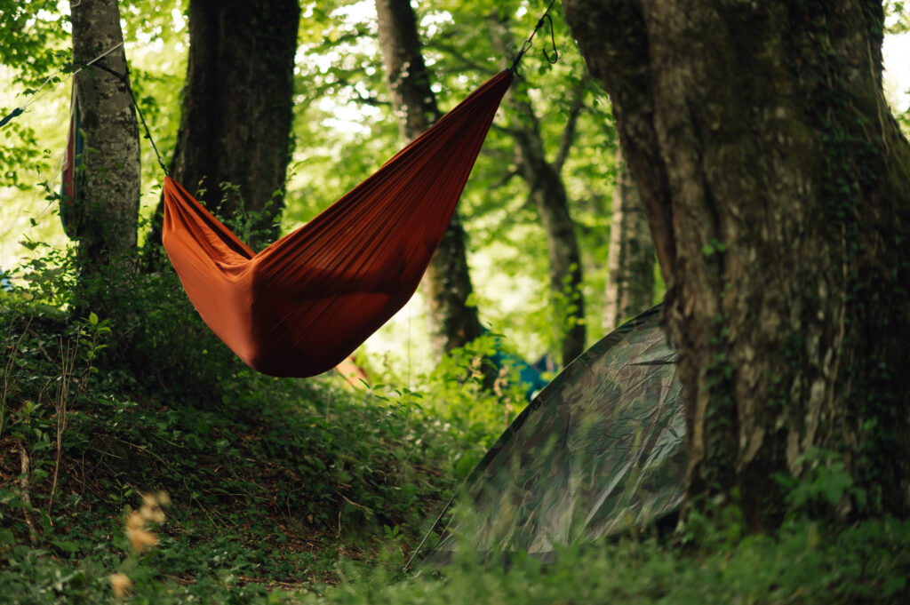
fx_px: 2147
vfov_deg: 16.0
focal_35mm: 85
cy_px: 302
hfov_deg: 23.9
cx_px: 455
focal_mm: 85
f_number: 1.4
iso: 320
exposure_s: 1/125
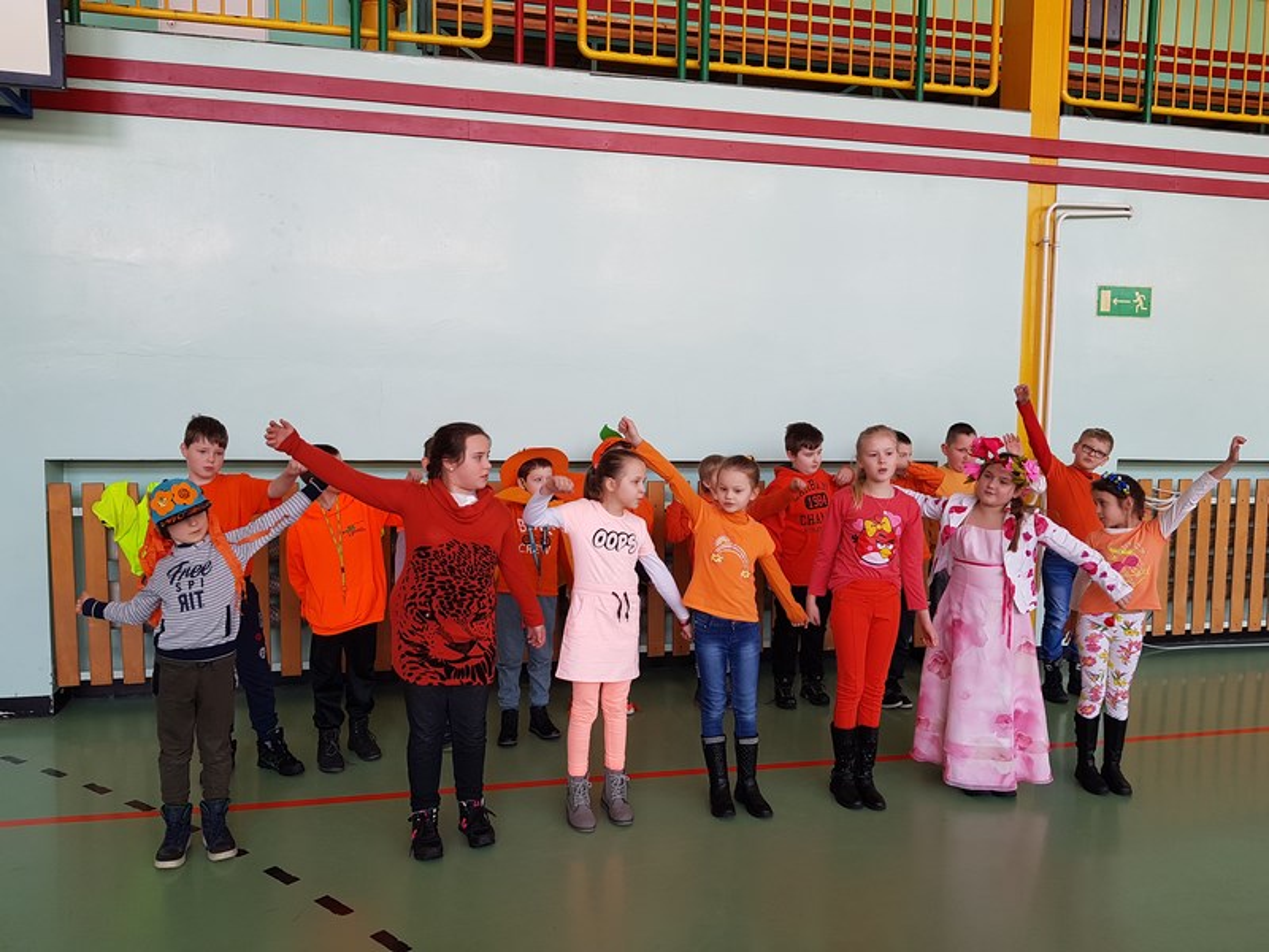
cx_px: 634
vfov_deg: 53.1
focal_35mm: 26
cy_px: 476
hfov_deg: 67.3
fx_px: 953
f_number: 1.7
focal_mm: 4.2
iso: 50
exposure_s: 1/100
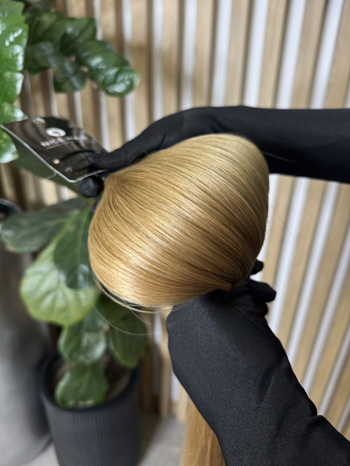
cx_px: 175
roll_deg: -2.3
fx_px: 324
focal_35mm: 24
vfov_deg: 71.6
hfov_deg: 56.8
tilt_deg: -28.4
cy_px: 233
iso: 200
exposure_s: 1/100
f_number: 1.78
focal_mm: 6.76
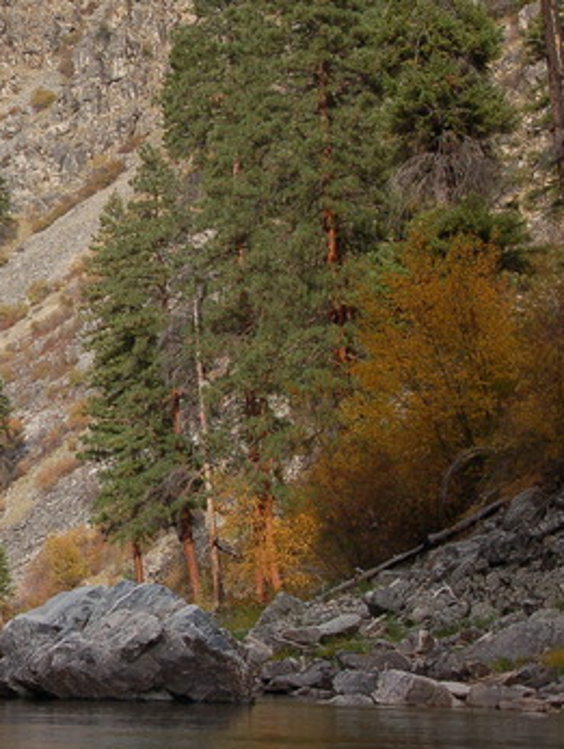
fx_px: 2518
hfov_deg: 12.2
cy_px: 210
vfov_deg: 16.9
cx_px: -266
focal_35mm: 116
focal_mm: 35
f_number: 4.5
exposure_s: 1/1000
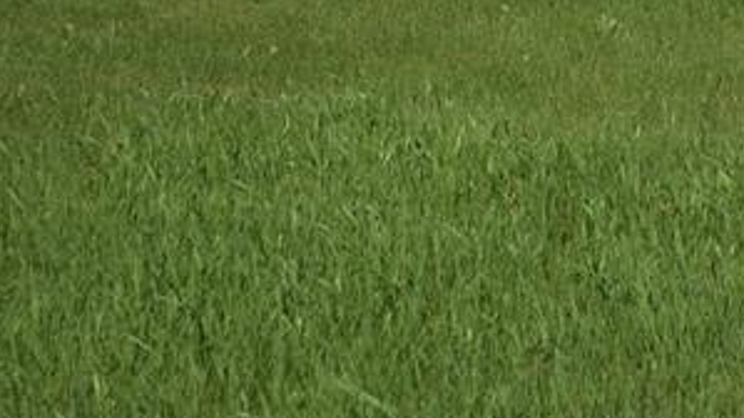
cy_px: -207
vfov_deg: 9.5
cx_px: 756
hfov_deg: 16.9
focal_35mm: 124
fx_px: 2442
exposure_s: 1/1600
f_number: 3.8
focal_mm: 23
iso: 100
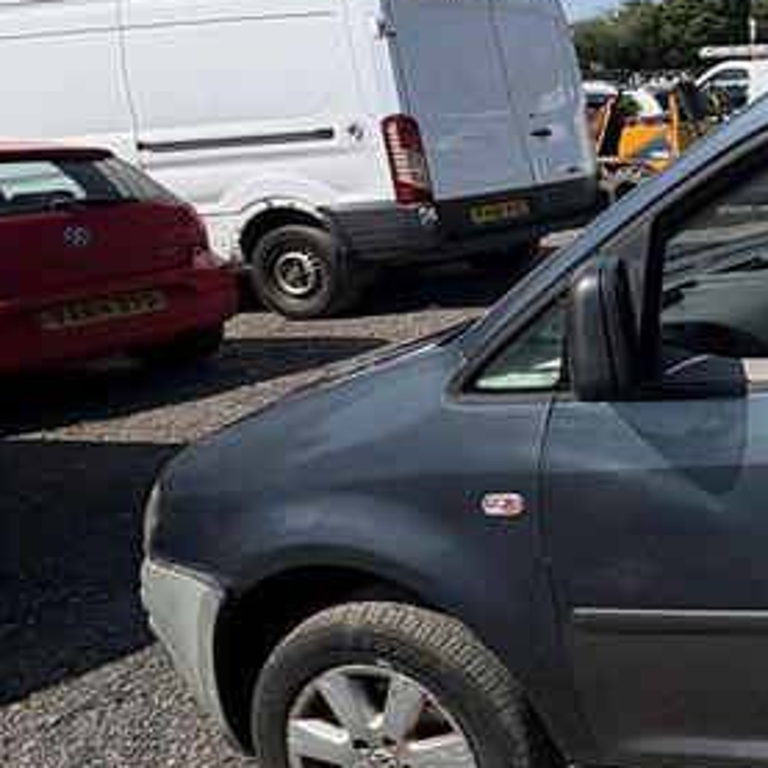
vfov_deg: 41.0
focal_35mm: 40
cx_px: 1217
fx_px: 1004
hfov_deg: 26.4
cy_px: 225
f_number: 2.2
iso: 64
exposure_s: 1/2494
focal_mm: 2.22
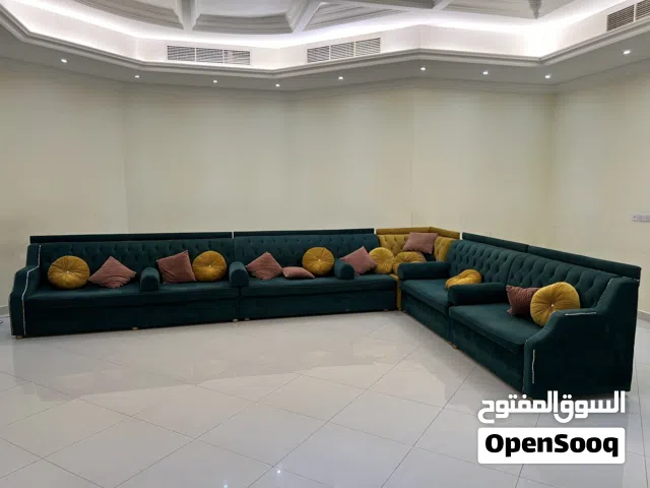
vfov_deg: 53.1
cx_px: 325
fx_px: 488
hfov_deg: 67.3
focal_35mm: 26
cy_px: 244
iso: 160
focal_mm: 5.7
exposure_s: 1/50
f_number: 1.5
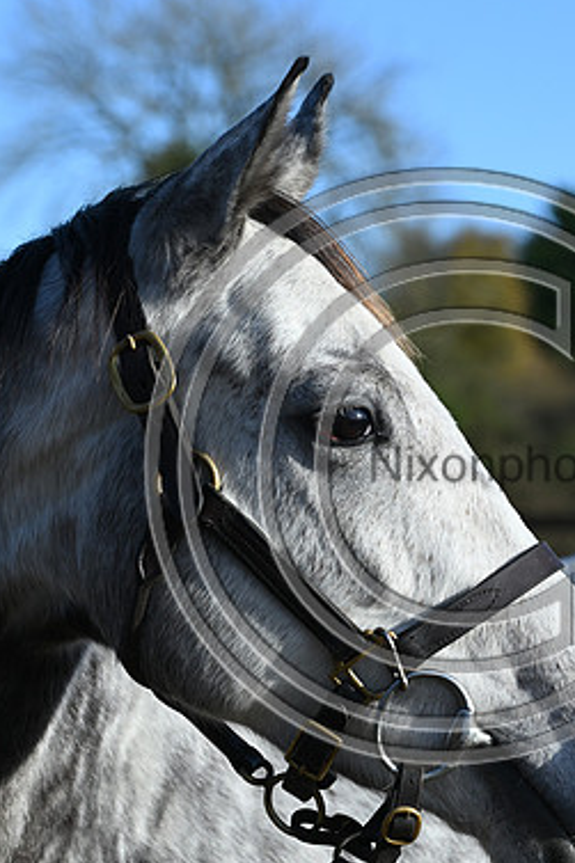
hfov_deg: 8.7
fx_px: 3765
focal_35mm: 157
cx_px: 413
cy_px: 428
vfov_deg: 13.1
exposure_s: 1/1250
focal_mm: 102
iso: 360
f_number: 5.6
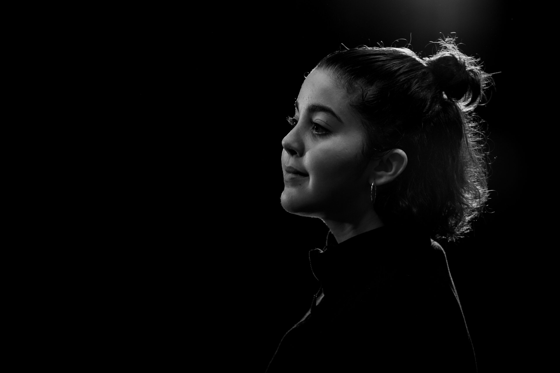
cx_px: 280
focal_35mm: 135
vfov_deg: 10.2
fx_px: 2100
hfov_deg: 15.2
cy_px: 186
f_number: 2
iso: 320
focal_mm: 90
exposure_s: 1/180
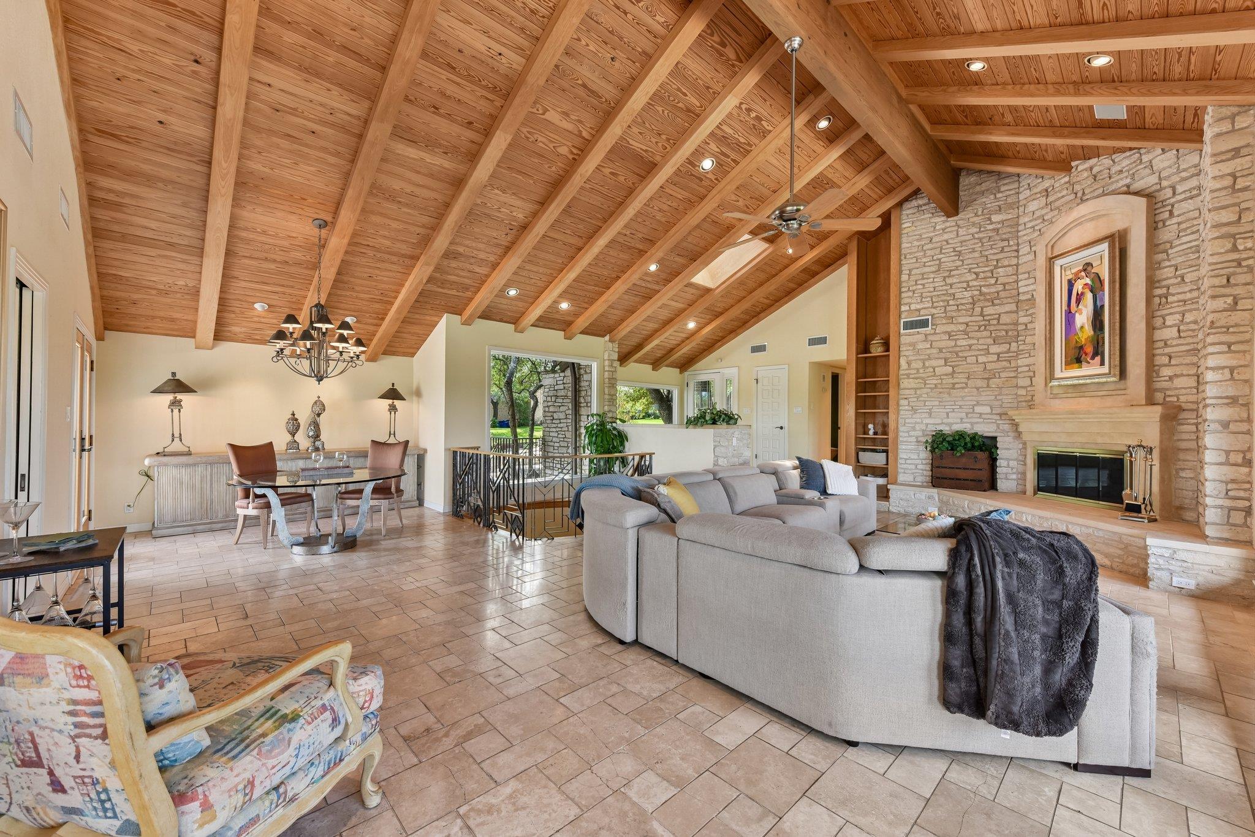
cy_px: 418
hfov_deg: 104.3
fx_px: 488
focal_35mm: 14
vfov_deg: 81.2
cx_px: 628
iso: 200
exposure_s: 1/15
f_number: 8
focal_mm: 14
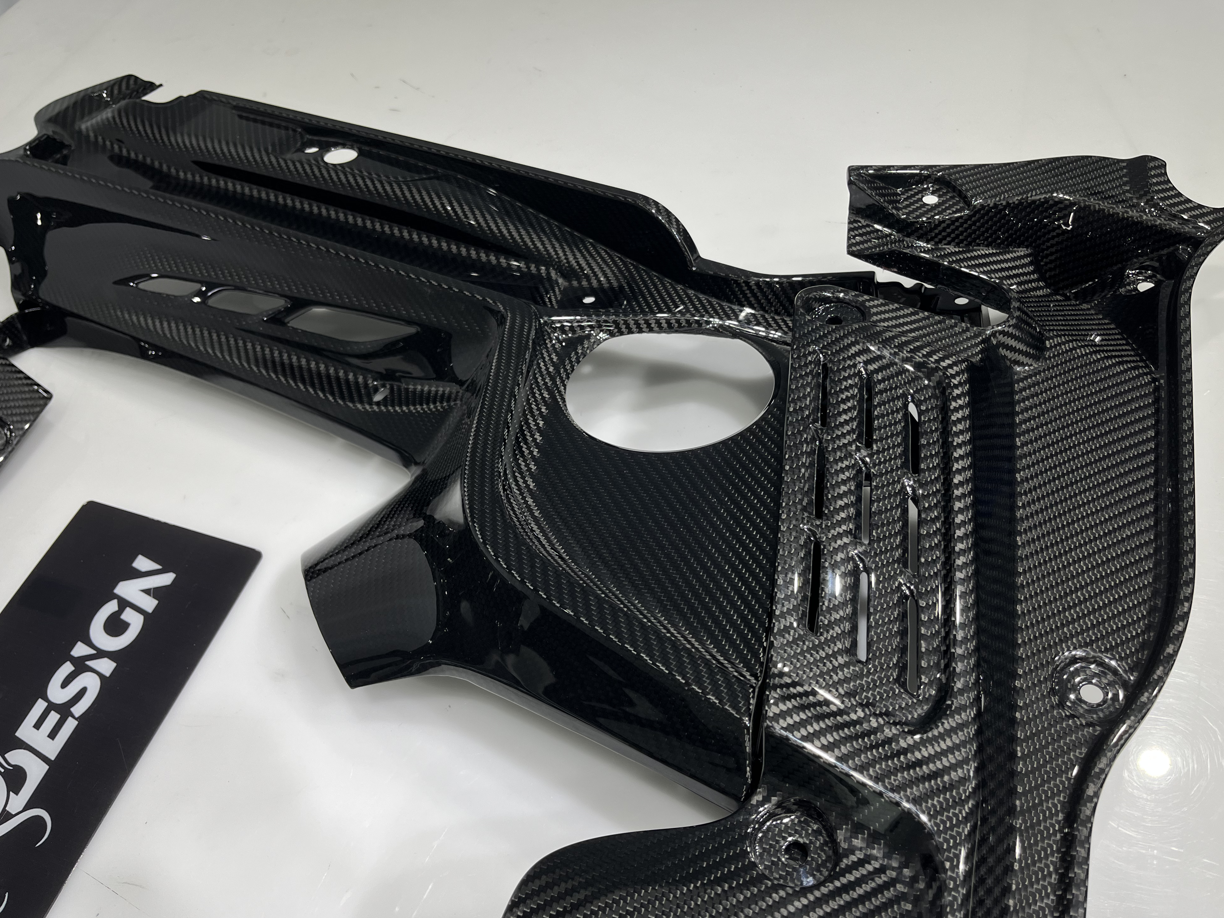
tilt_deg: -50.6
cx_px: 598
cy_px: 466
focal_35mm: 27
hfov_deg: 65.3
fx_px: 955
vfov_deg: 51.4
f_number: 1.6
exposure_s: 1/207
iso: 40
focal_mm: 5.1
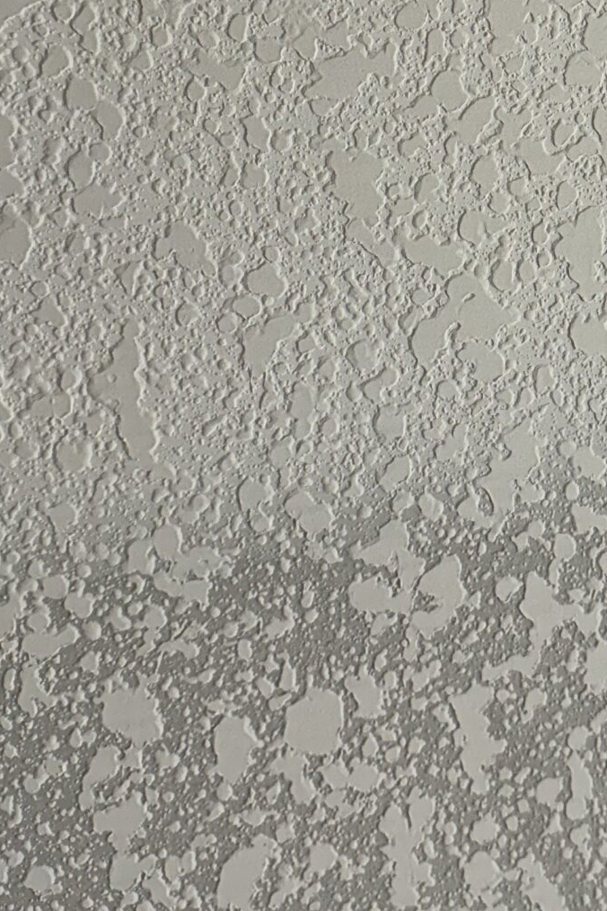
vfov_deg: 30.7
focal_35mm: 63
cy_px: 119
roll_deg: +2.3
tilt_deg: -5.1
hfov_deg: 20.8
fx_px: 1593
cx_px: 621
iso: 125
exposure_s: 1/120
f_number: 1.78
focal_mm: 6.86
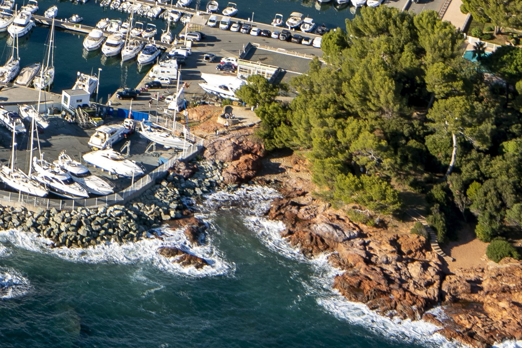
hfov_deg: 11.3
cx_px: -337
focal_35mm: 172
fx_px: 2494
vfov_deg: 7.8
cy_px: -256
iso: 100
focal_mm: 35
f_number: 5.6
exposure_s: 1/320
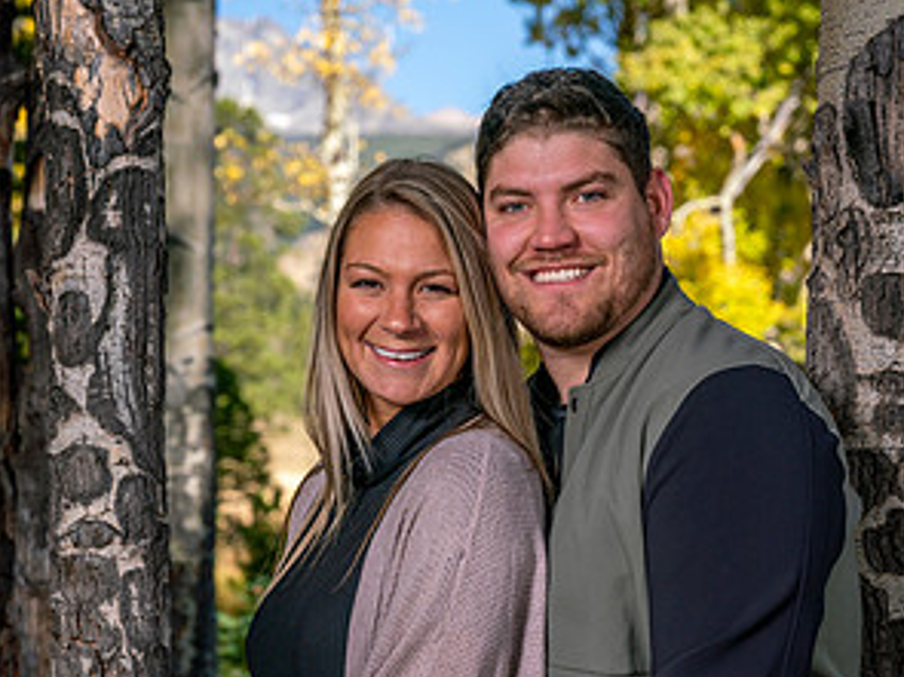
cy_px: 502
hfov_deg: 22.3
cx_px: 457
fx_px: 2297
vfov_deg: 16.7
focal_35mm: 88
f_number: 4.5
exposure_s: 1/1000
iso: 160
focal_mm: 60
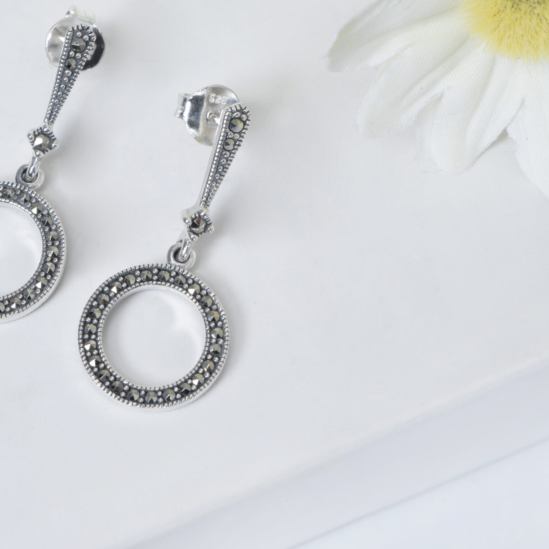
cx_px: 206
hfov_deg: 19.5
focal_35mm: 89
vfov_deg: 19.5
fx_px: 1597
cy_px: 218
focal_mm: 50
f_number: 10
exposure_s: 1/50
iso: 200
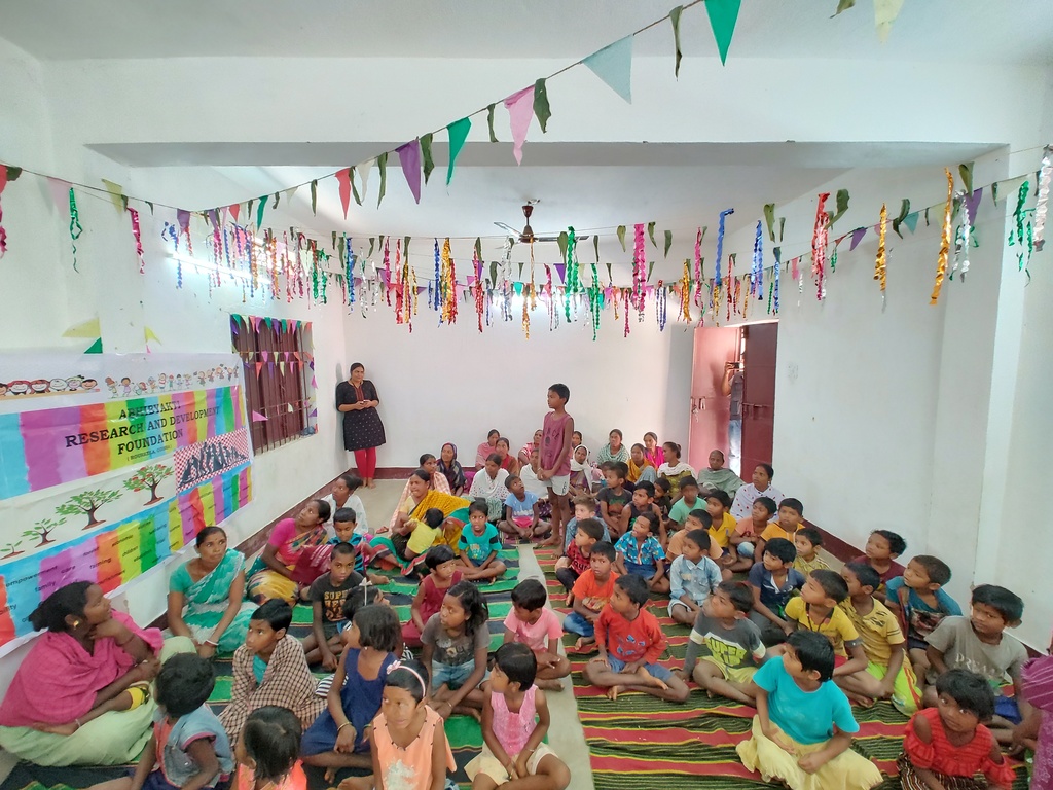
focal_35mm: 14
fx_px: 426
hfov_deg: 102.1
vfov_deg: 85.7
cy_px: 395
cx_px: 526
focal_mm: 2.17
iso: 2119
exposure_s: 1/25
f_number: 2.2
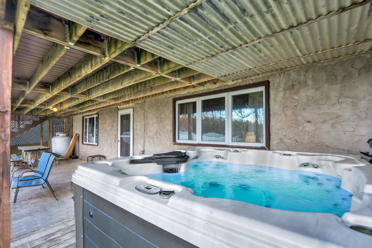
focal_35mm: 16
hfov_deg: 96.4
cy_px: 124
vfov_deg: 73.4
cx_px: 186
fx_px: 166
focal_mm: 16.1
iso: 400
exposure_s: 1/40
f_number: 8
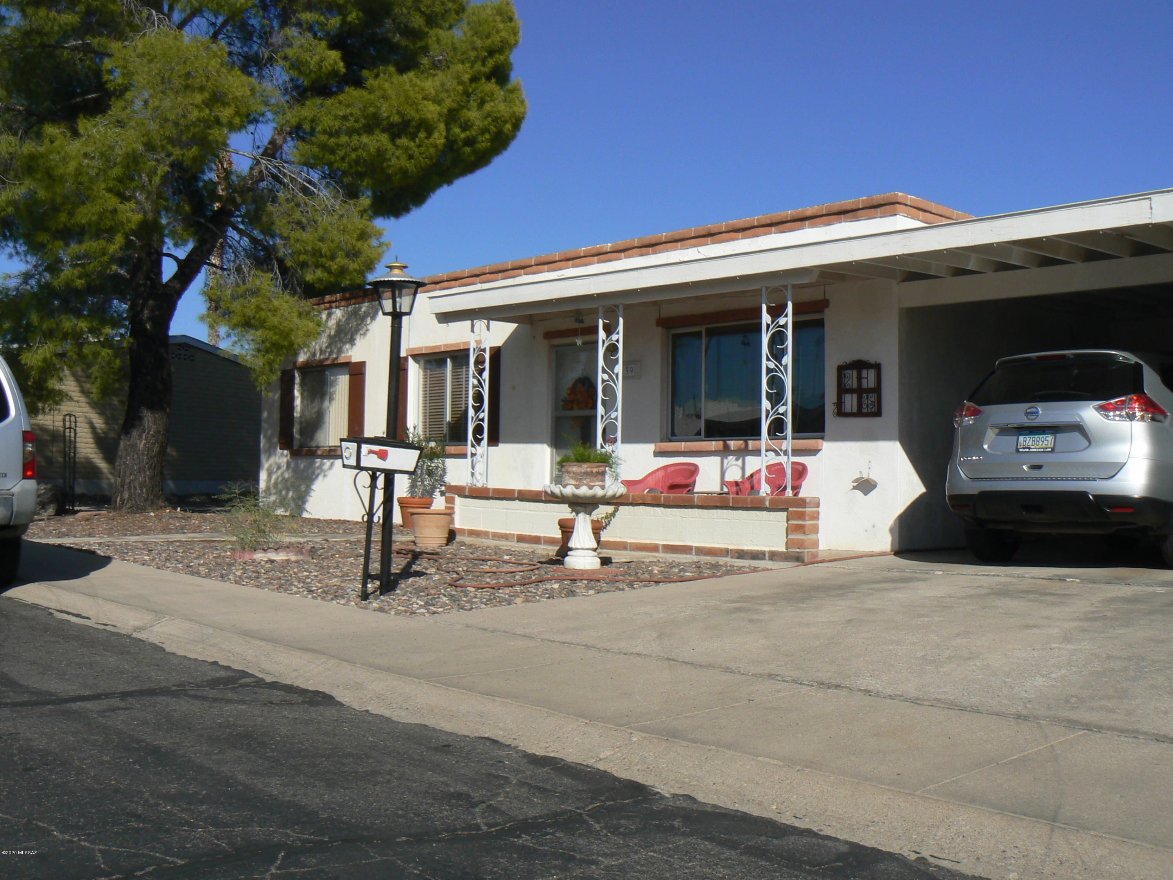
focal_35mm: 36
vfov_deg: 39.7
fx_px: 1220
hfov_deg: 51.4
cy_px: 440
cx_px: 586
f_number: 7.1
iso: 80
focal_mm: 6
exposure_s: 1/500
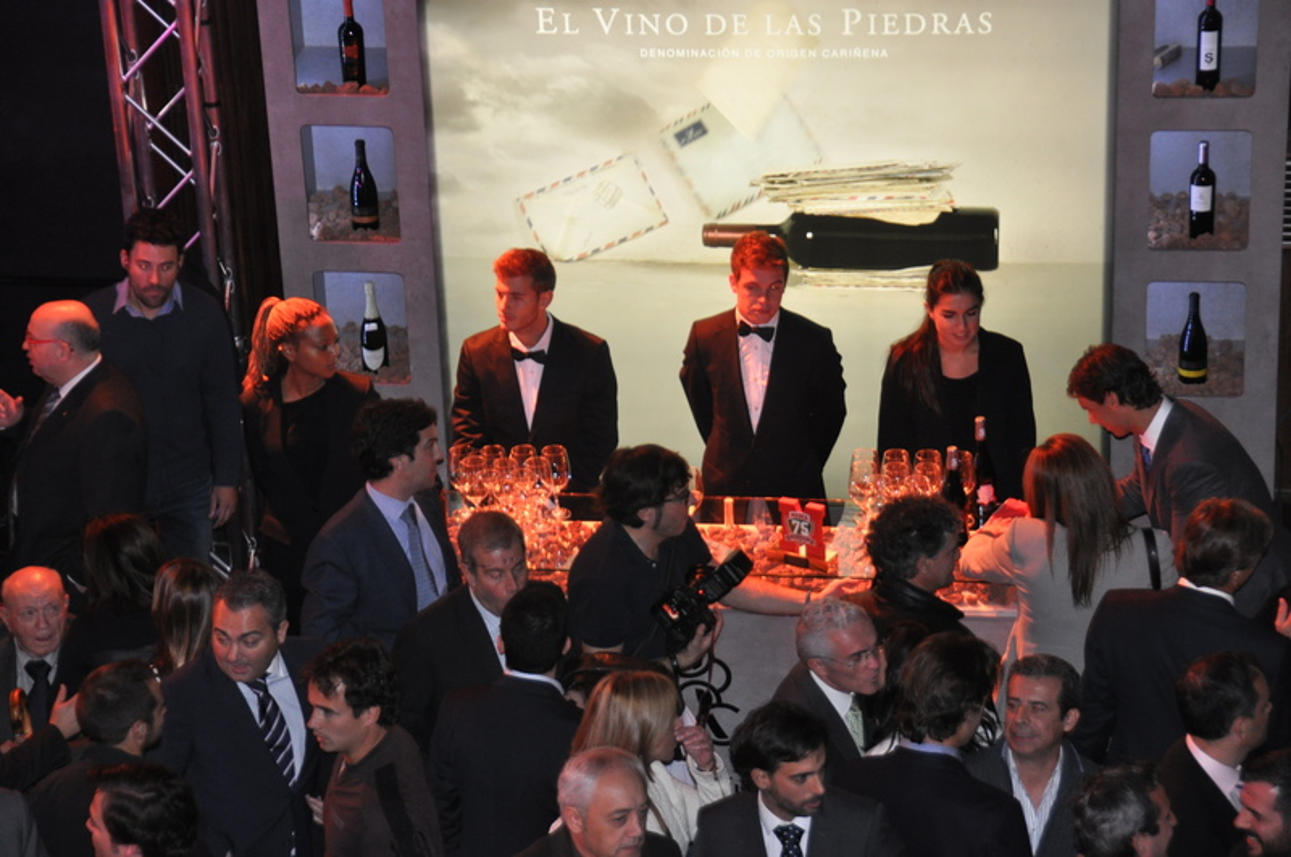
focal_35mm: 112
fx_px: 4029
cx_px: 646
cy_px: 428
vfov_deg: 12.1
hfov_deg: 18.2
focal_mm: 75
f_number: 5
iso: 800
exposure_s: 1/60
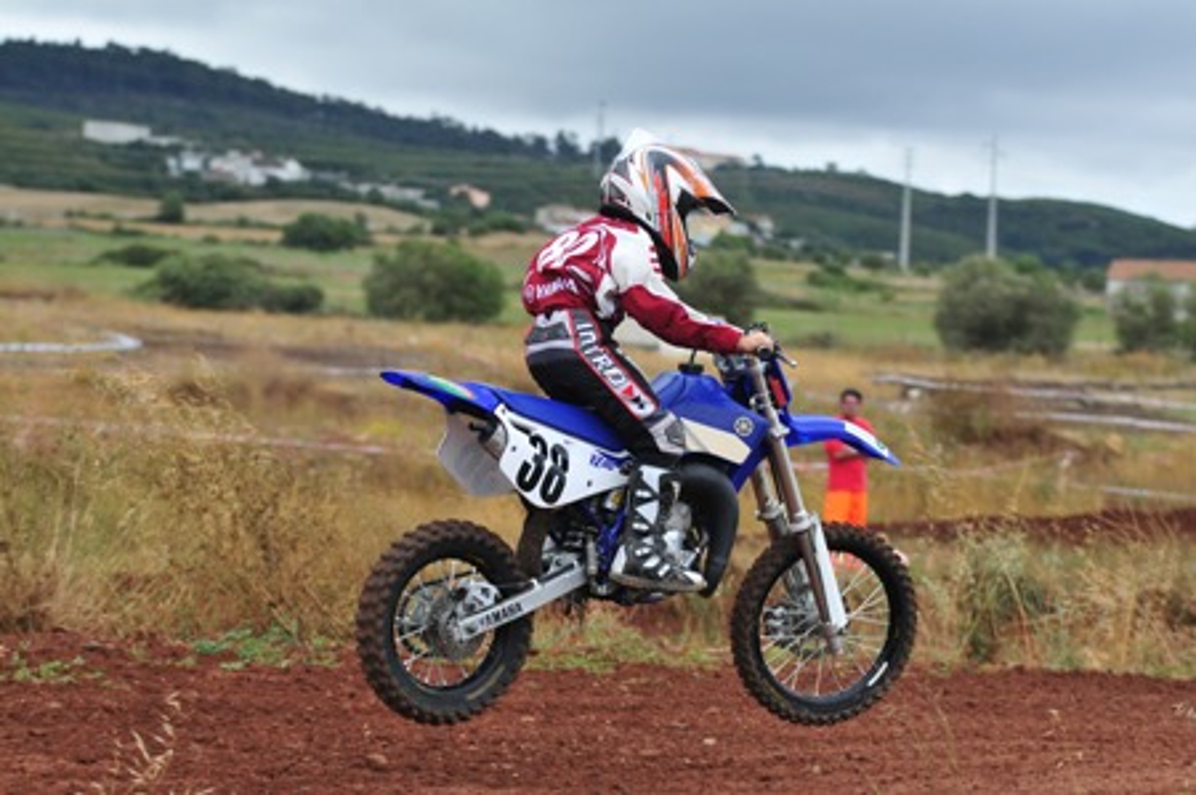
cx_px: 598
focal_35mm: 150
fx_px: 4978
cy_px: 398
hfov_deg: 13.7
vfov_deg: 9.1
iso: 400
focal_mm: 100
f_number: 4
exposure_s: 1/1600
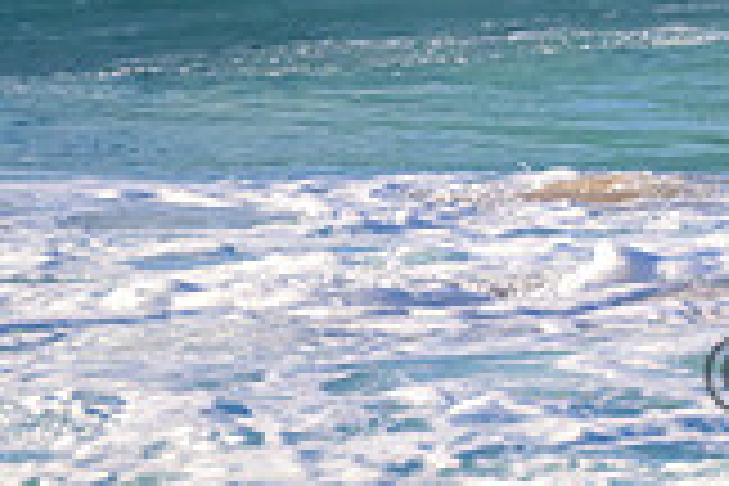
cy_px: -371
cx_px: 1053
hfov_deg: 0.7
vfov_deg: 0.5
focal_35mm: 2867
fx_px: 58052
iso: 1400
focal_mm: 800
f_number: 11
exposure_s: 1/1250
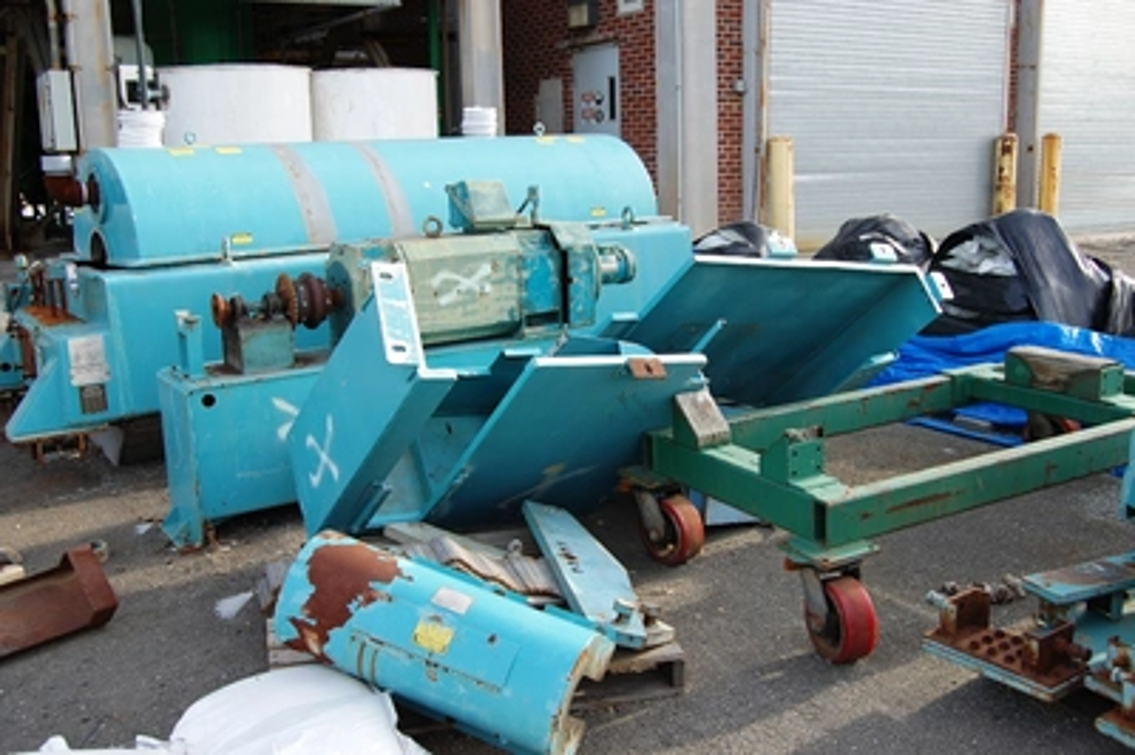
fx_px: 1134
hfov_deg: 53.2
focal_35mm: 36
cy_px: 378
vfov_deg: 36.8
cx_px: 568
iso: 200
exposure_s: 1/160
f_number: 6.3
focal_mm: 24
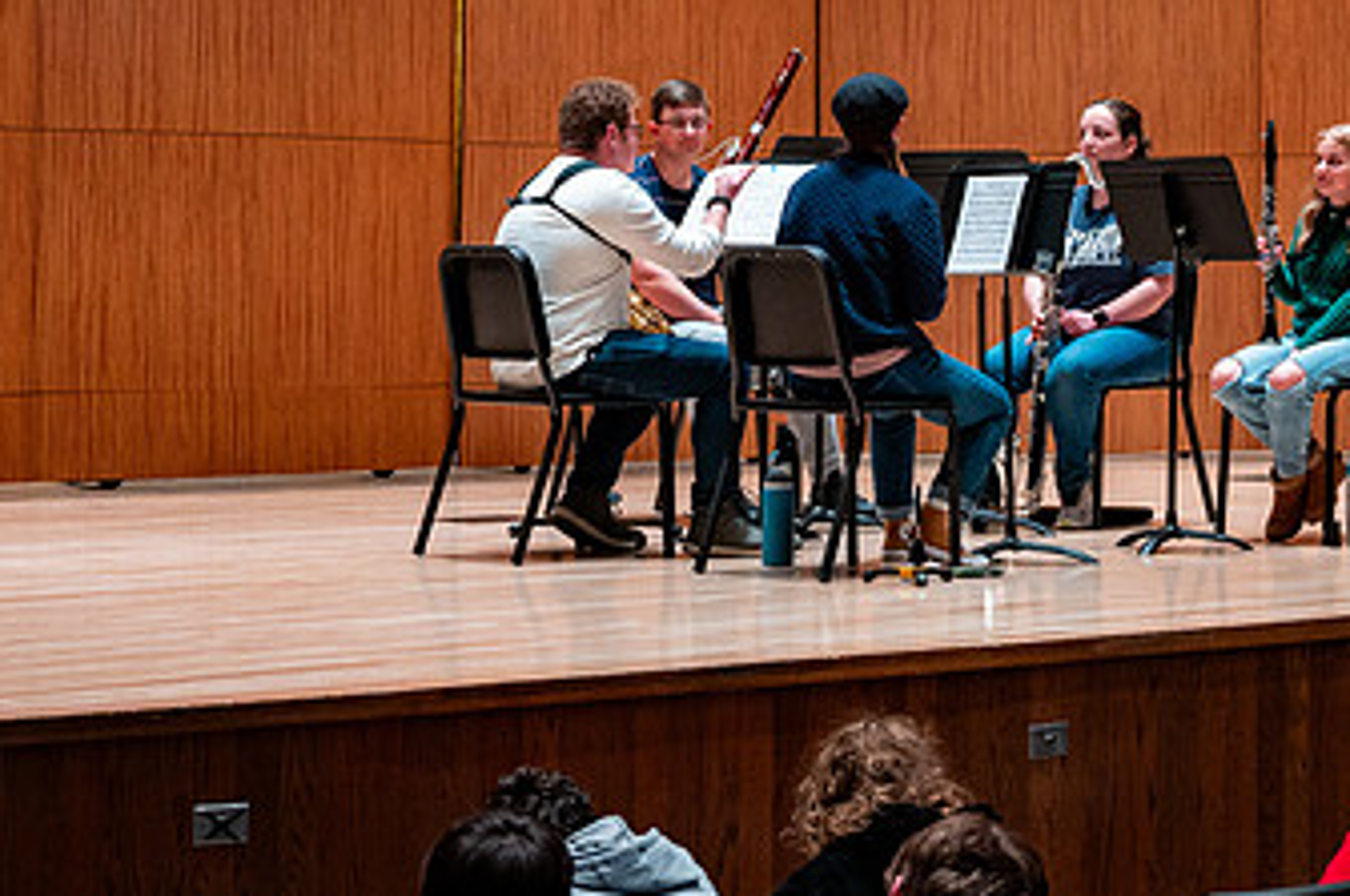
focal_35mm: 105
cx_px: 1053
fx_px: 3932
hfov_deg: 19.3
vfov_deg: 12.9
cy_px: 125
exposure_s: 1/160
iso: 1250
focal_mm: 50
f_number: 4
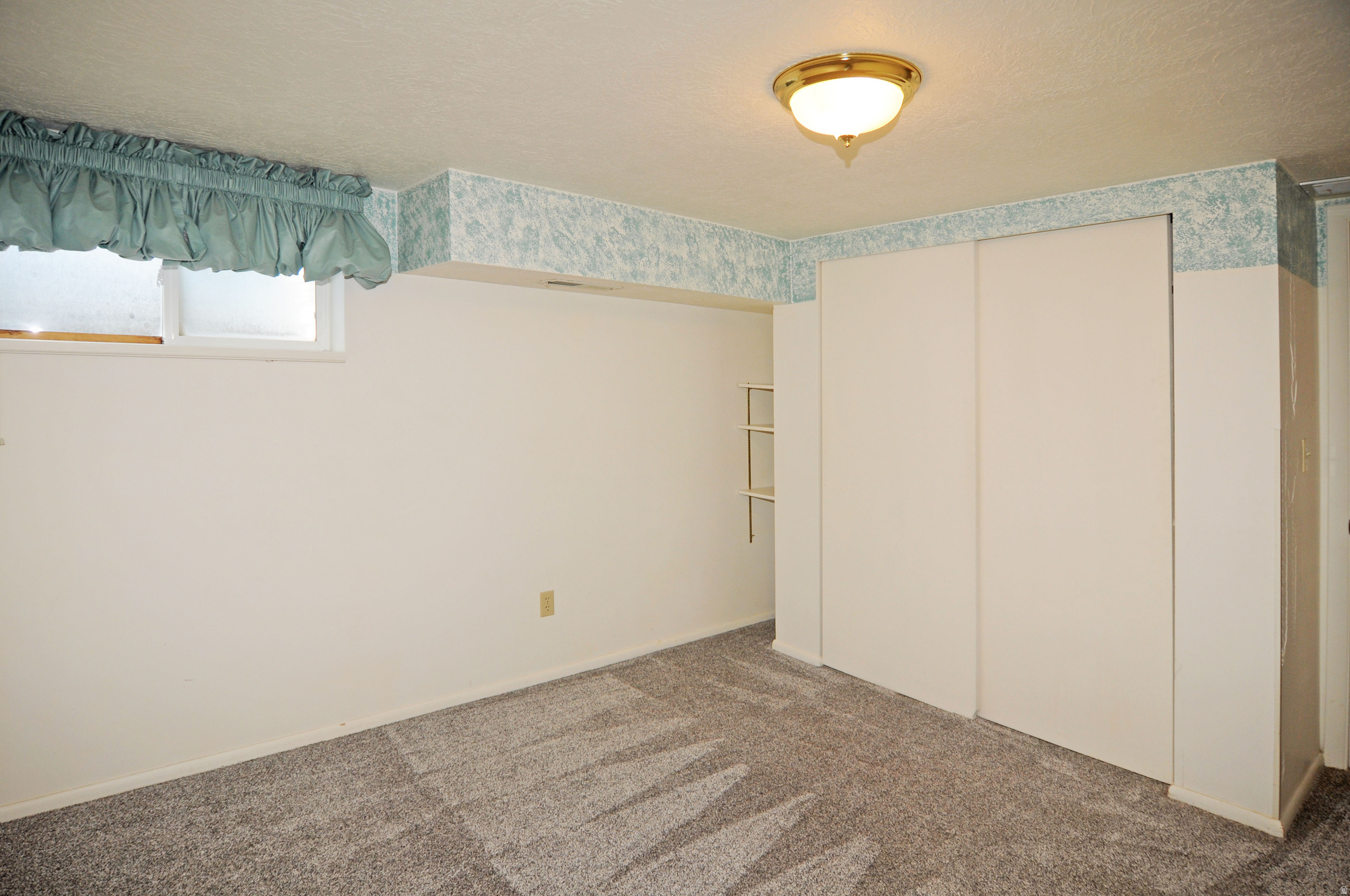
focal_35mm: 18
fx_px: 674
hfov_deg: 90.1
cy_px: 448
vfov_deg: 67.2
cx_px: 675
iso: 200
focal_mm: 12
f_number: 4
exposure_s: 1/60
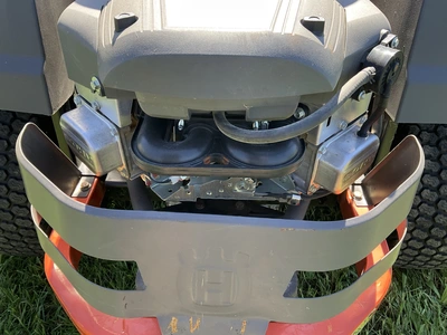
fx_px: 374
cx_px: 224
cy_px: 168
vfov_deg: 48.2
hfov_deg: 61.7
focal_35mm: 29
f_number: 1.8
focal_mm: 3
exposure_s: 1/172
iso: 25
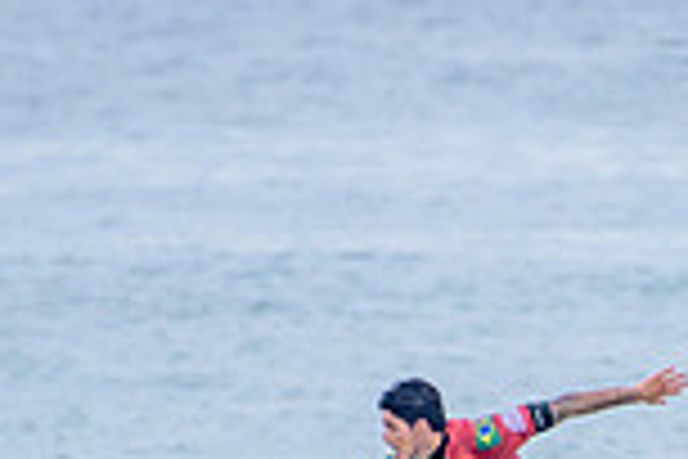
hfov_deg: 1.1
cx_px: 571
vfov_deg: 0.7
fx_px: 36175
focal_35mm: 1893
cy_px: 673
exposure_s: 1/2000
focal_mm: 500
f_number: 5.6
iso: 400
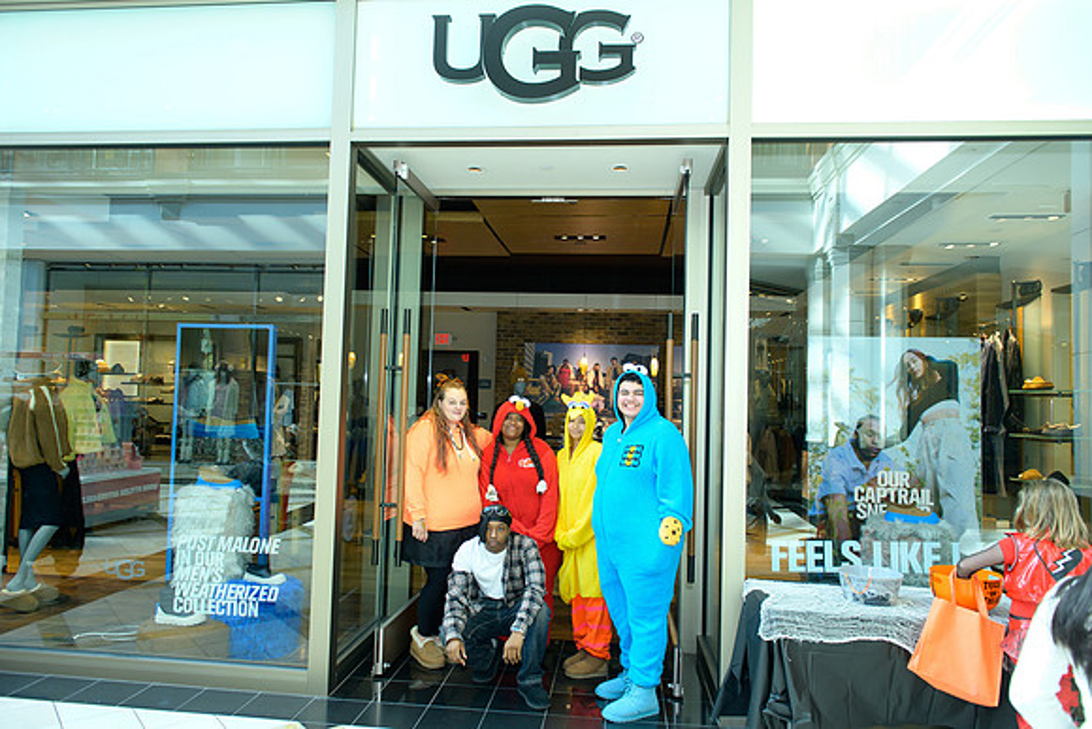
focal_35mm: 25
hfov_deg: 72.4
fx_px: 745
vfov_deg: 52.1
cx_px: 546
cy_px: 364
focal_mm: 24
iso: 640
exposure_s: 1/250
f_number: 3.5
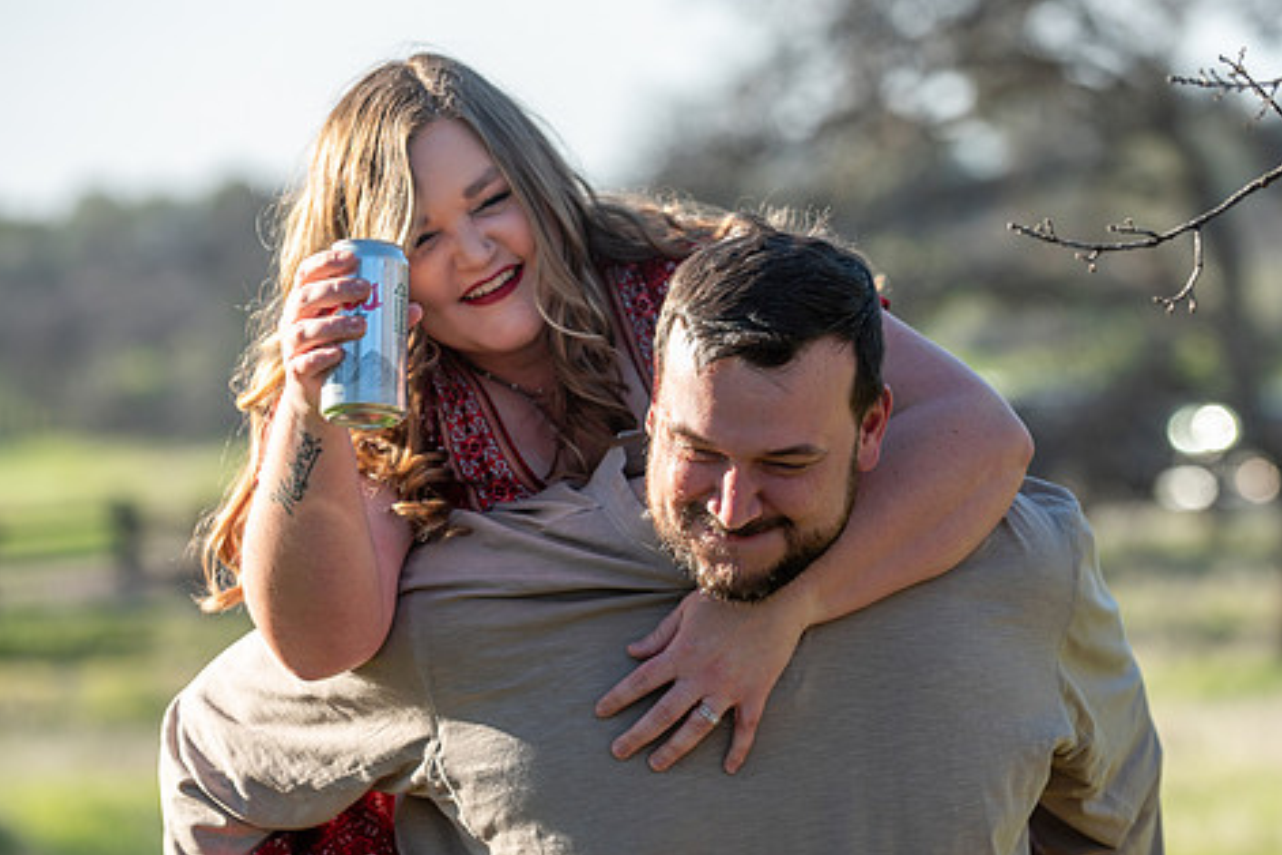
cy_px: 432
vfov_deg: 7.2
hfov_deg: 10.8
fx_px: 6801
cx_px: 680
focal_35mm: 191
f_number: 4
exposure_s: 1/250
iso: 50
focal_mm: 155
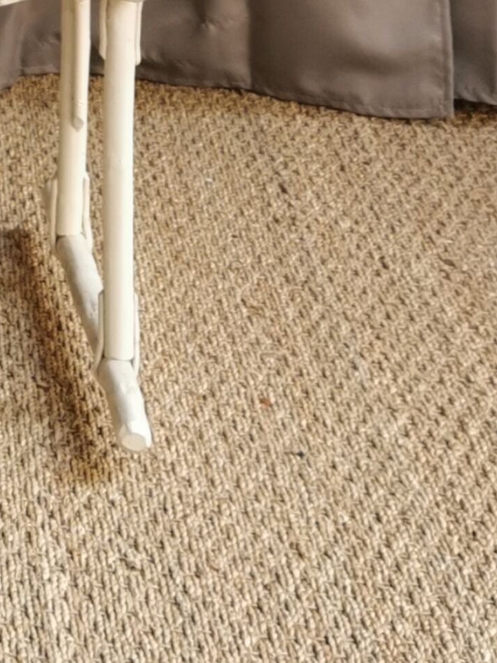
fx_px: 2469
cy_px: -332
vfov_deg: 14.3
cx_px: -400
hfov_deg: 10.8
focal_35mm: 129
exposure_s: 1/129
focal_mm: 5.58
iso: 50
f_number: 1.8
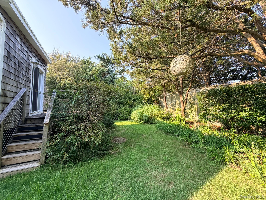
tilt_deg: +4.2
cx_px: 133
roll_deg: +0.2
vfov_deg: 85.7
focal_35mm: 14
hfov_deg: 102.1
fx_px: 108
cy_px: 100
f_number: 2.2
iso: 50
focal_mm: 2.22
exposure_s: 1/227
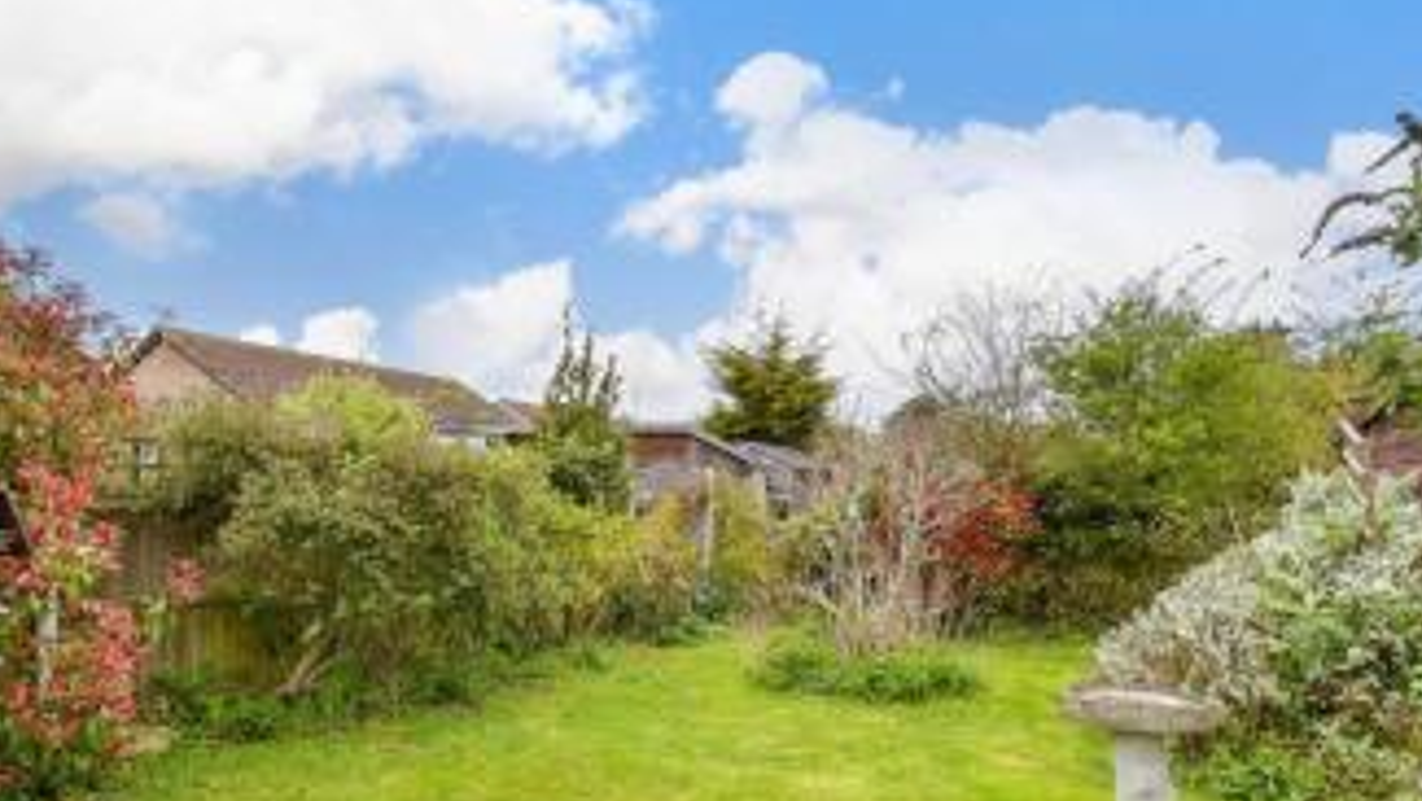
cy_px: 536
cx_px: 687
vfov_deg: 48.7
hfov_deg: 78.7
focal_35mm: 23
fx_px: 867
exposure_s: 1/80
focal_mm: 10
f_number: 8
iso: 160
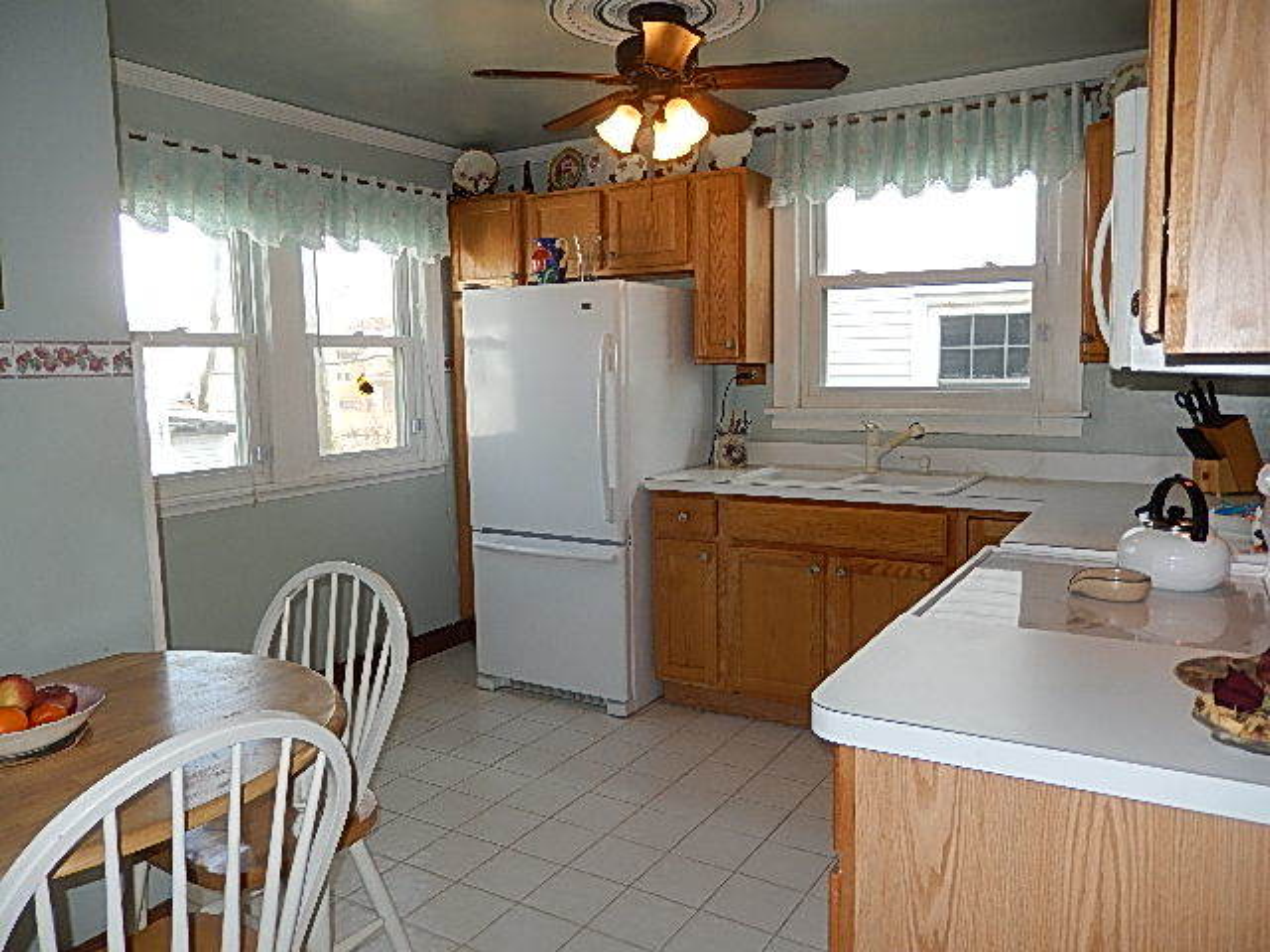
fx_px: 917
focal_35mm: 25
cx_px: 635
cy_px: 476
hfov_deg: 69.4
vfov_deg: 54.9
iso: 125
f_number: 3.4
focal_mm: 4.5
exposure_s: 1/50
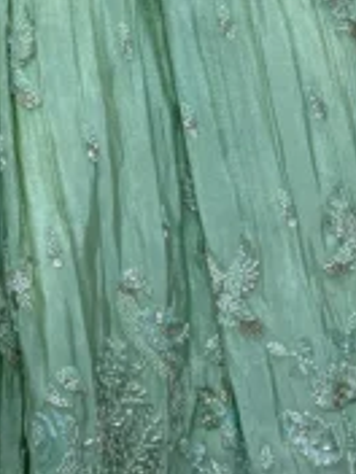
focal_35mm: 118
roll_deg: -1.2
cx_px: -202
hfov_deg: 11.9
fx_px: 1618
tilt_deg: -9.3
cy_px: -226
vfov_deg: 15.5
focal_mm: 6
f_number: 1.6
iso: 125
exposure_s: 1/100
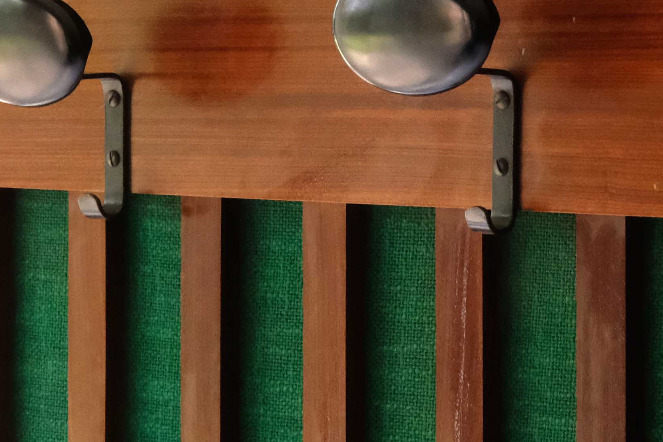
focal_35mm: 192
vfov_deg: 7.1
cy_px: 78
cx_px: 460
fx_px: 3536
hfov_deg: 10.7
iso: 4000
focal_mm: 35
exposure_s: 1/125
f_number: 10
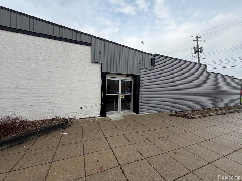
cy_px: 90
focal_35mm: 14
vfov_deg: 85.7
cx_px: 121
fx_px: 98
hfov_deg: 102.1
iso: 40
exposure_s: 1/585
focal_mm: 2.22
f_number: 2.2
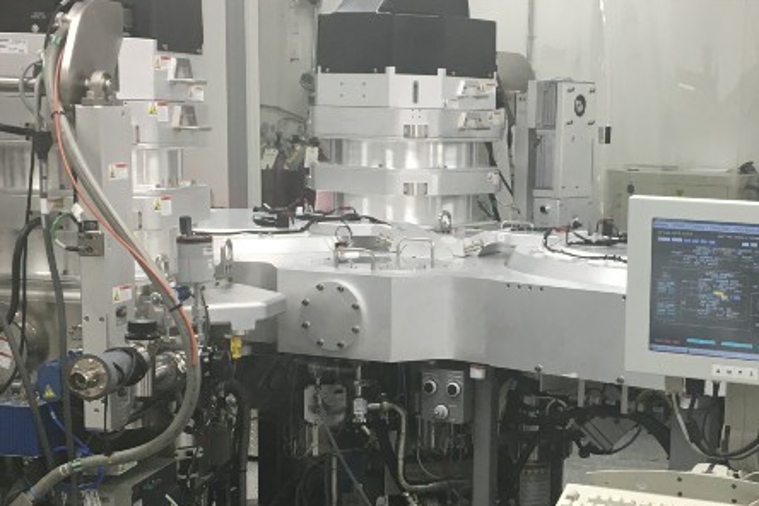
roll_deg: -1.2
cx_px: 525
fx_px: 1434
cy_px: 376
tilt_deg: -10.3
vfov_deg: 19.9
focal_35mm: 68
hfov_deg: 29.4
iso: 32
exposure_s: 1/30
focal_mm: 4.15
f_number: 2.2
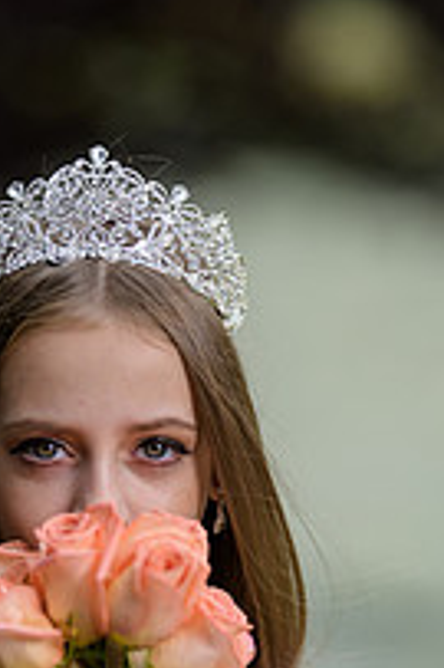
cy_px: 332
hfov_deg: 4.6
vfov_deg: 6.9
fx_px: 5559
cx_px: 99
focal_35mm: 300
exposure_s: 1/2000
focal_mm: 135
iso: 100
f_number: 2
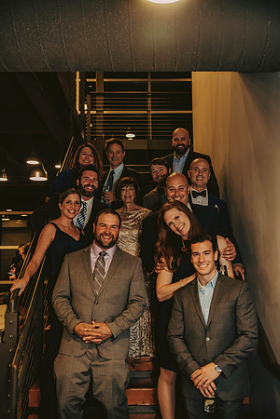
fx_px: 420
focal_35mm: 36
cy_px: 210
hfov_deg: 36.9
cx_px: 140
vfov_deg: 53.1
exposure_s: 1/60
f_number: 3.2
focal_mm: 36
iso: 1250
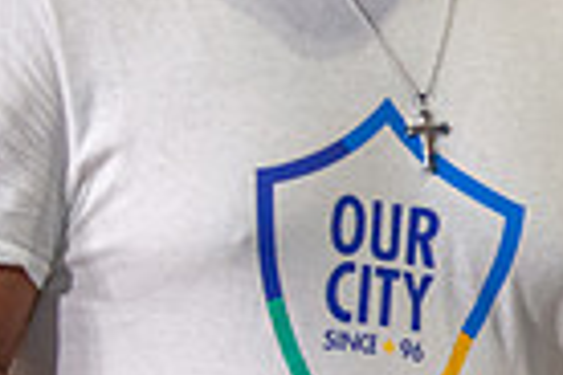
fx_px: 7897
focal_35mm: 505
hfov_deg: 4.1
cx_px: 983
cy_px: 98
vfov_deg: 2.7
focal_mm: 120
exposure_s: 1/1000
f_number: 2.8
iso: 3200
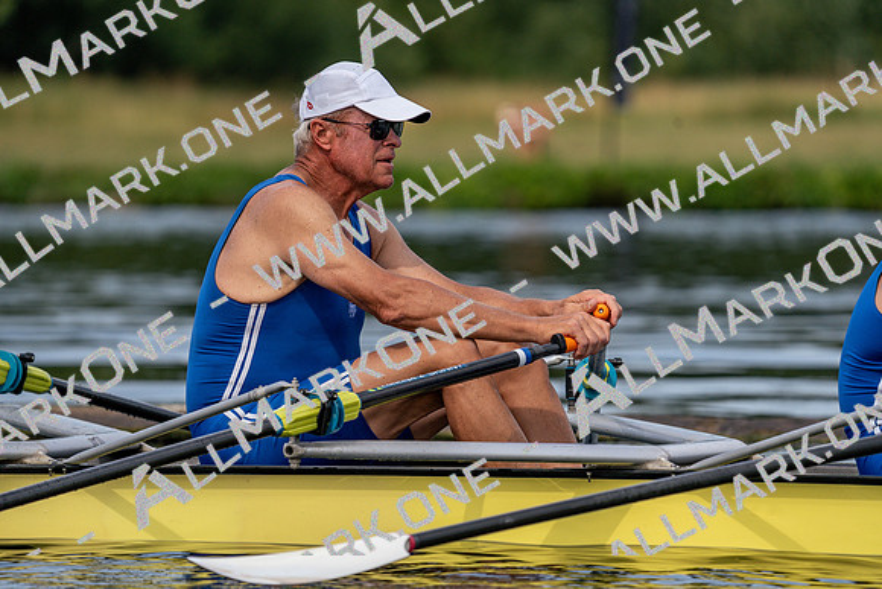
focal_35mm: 400
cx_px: 441
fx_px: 9802
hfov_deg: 5.2
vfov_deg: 3.4
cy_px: 294
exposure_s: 1/1600
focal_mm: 400
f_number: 6.3
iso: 320
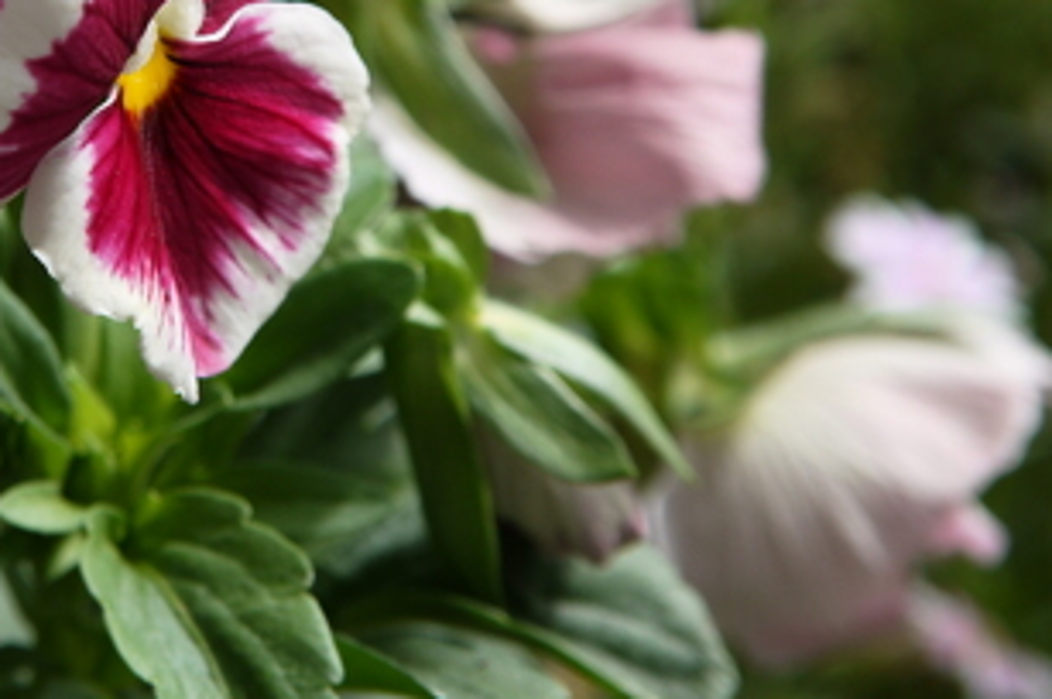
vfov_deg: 8.0
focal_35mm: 171
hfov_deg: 12.0
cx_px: 168
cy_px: 48
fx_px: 4992
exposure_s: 1/250
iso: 100
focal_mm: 42
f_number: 7.1
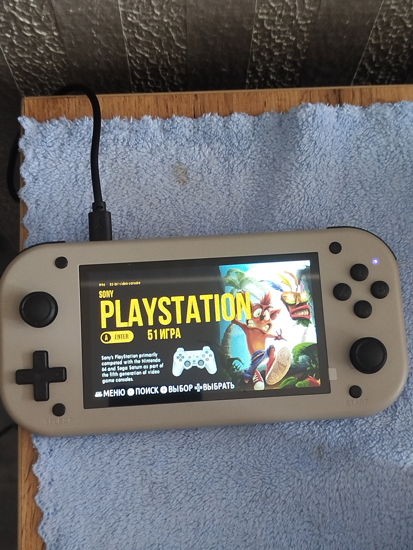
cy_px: 275
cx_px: 206
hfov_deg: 30.3
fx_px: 764
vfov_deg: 39.7
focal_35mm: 48
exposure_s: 1/33
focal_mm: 5.31
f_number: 1.7
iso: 400
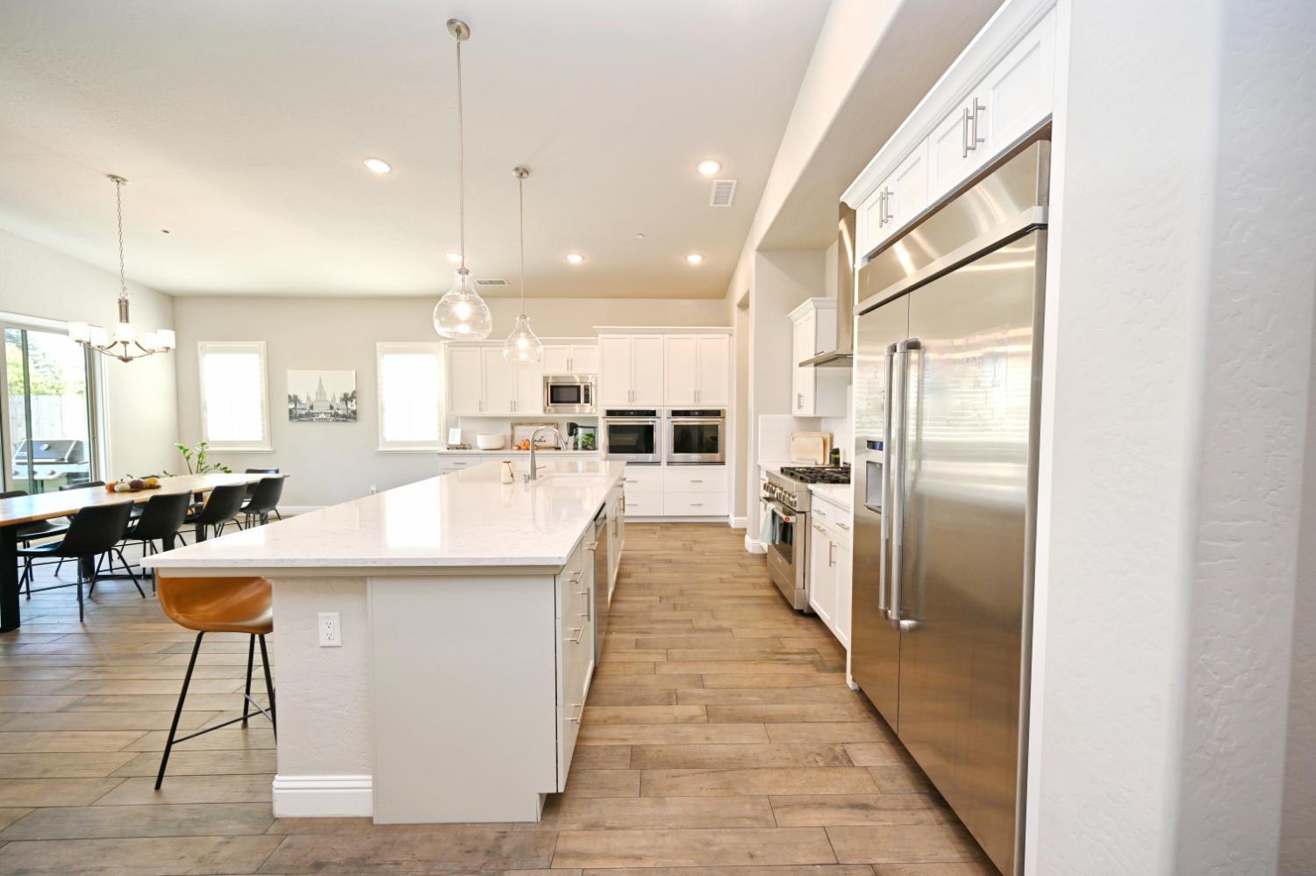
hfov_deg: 104.3
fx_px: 511
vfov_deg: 81.1
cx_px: 658
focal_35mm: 14
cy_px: 438
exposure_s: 1/60
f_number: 4
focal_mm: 14
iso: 220
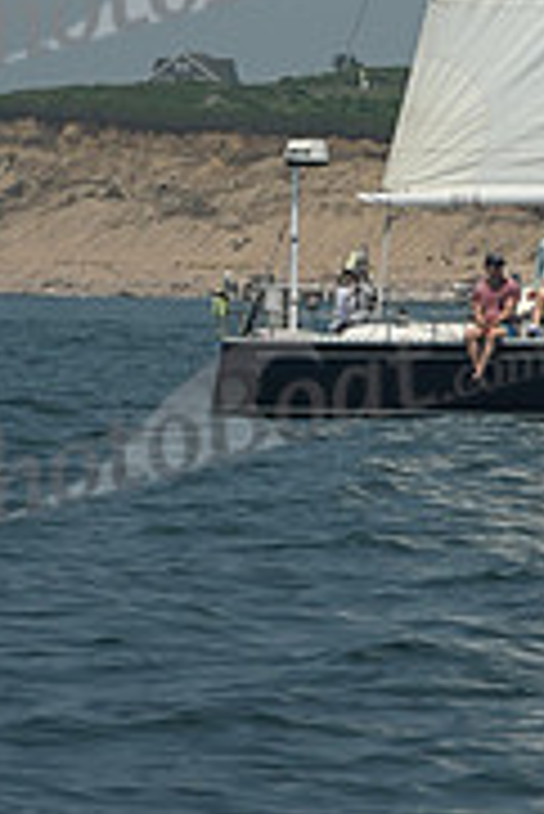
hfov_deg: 2.9
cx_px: 785
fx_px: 10858
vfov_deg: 4.3
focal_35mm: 480
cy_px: -328
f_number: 10
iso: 320
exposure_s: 1/1250
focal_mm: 150
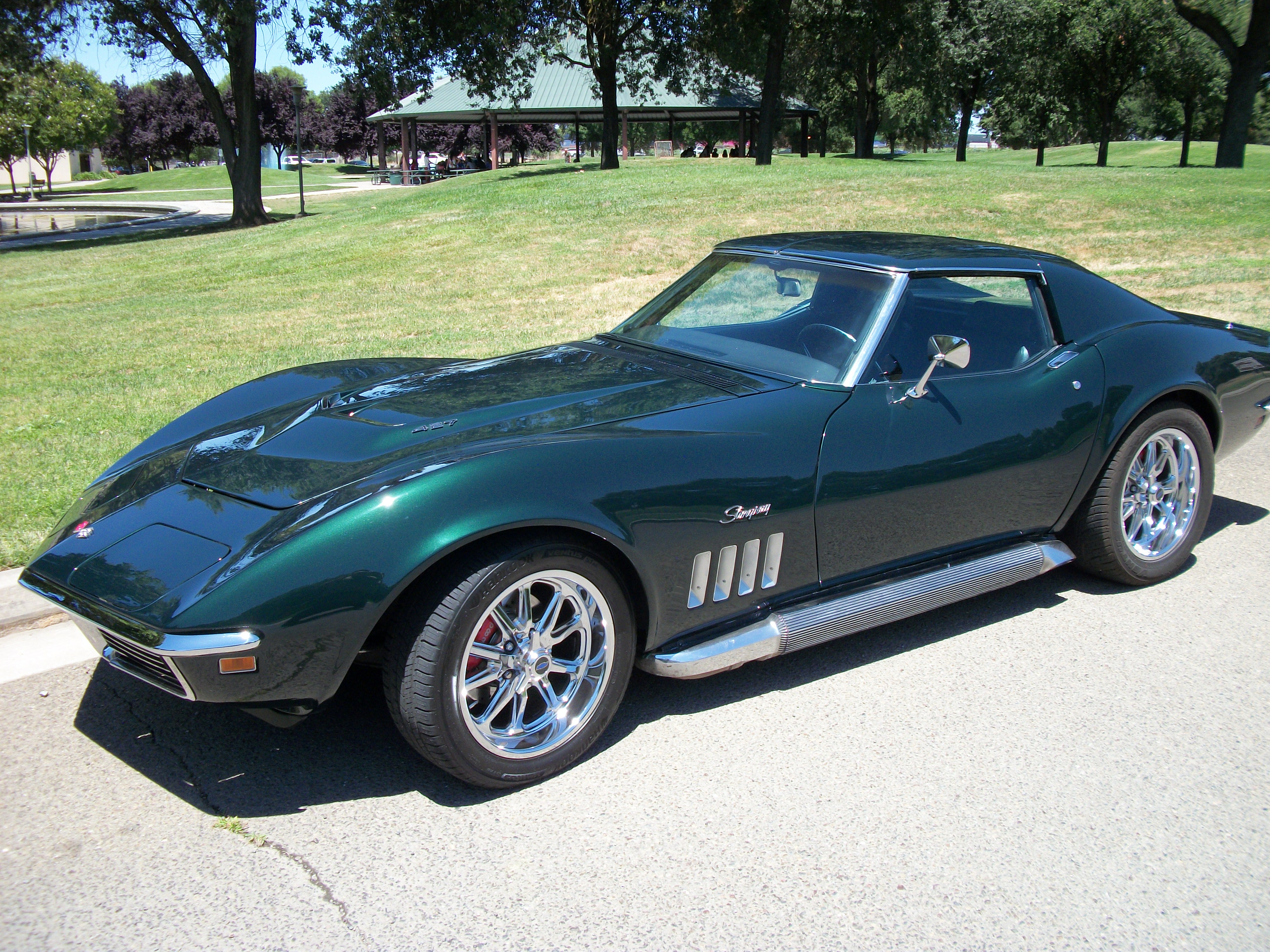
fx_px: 1174
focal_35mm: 32
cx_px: 635
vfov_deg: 44.2
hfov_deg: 56.8
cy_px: 476
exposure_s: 1/100
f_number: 8.8
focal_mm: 5.7
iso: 80
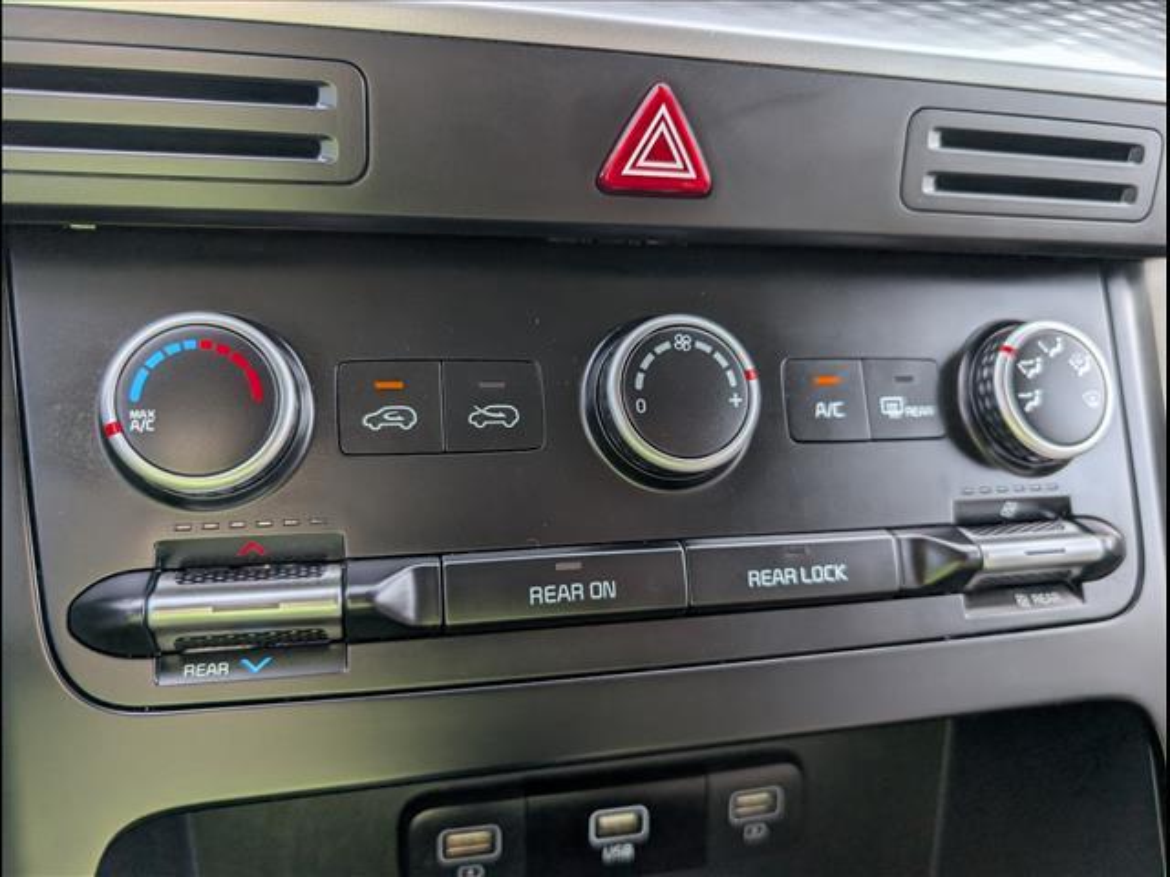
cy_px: 438
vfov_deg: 56.8
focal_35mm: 24
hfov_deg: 71.6
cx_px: 585
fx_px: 811
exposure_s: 1/204
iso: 20
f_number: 1.68
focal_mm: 6.9
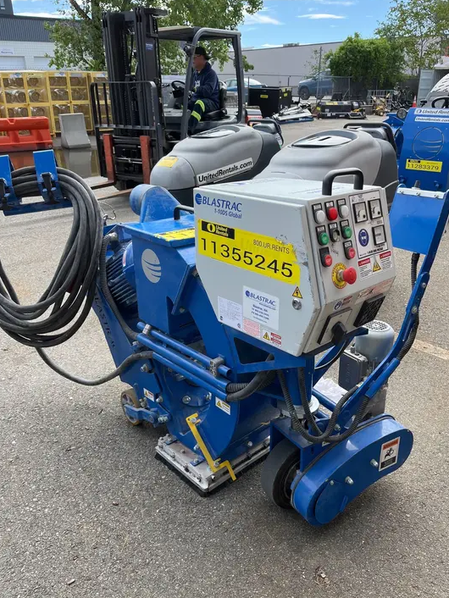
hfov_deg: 51.4
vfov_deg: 65.3
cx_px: 230
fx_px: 467
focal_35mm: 27
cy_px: 298
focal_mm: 5.1
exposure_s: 1/1106
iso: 50
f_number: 1.6
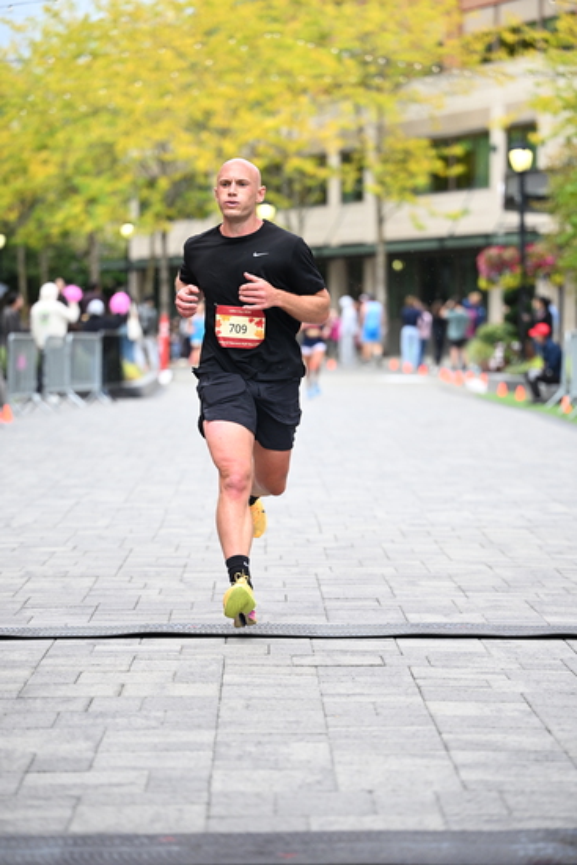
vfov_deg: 18.6
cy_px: 432
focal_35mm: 110
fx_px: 2643
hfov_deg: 12.5
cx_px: 288
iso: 1250
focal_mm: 110
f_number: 2.8
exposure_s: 1/1600
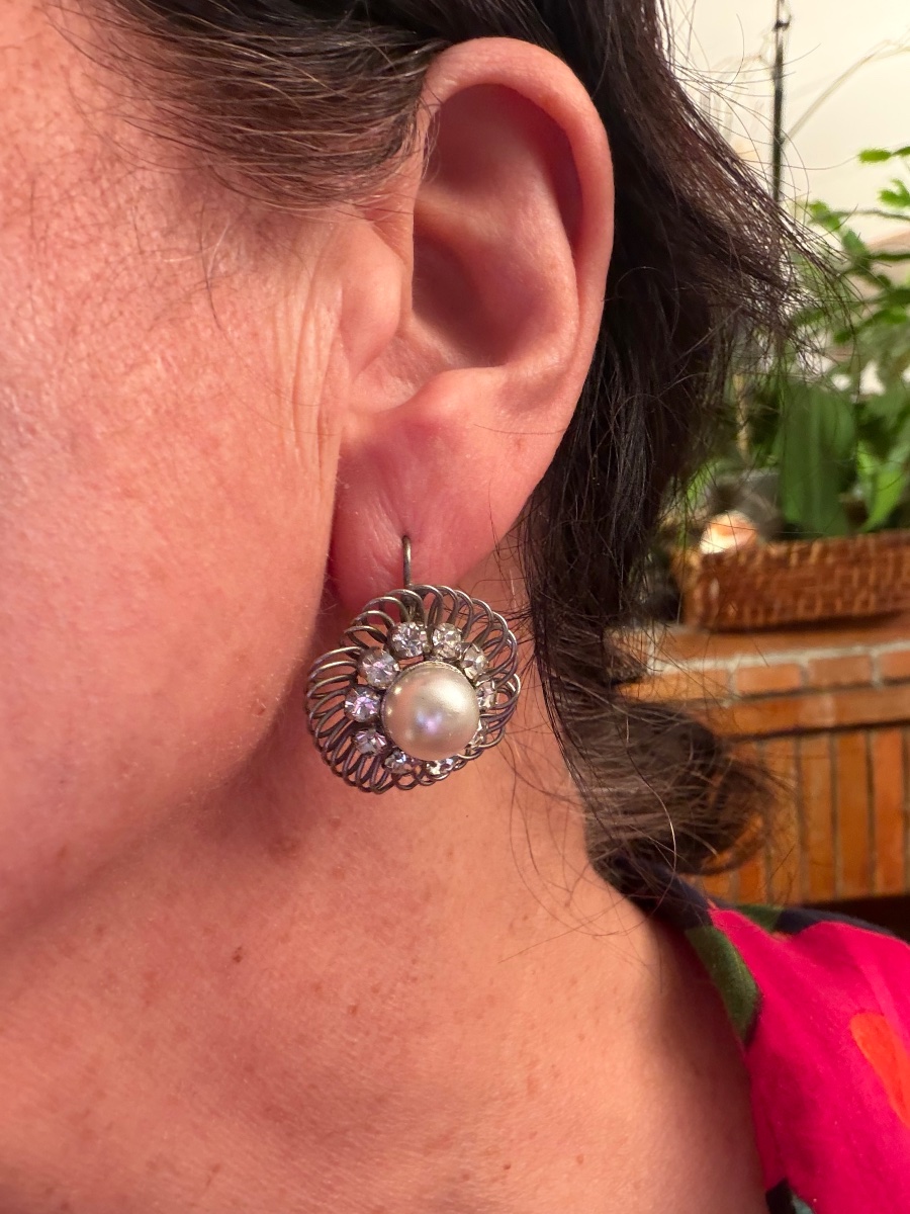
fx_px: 1052
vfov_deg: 60.0
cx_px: 455
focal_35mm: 30
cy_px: 607
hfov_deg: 46.8
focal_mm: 2.71
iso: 320
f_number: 1.9
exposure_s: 1/33
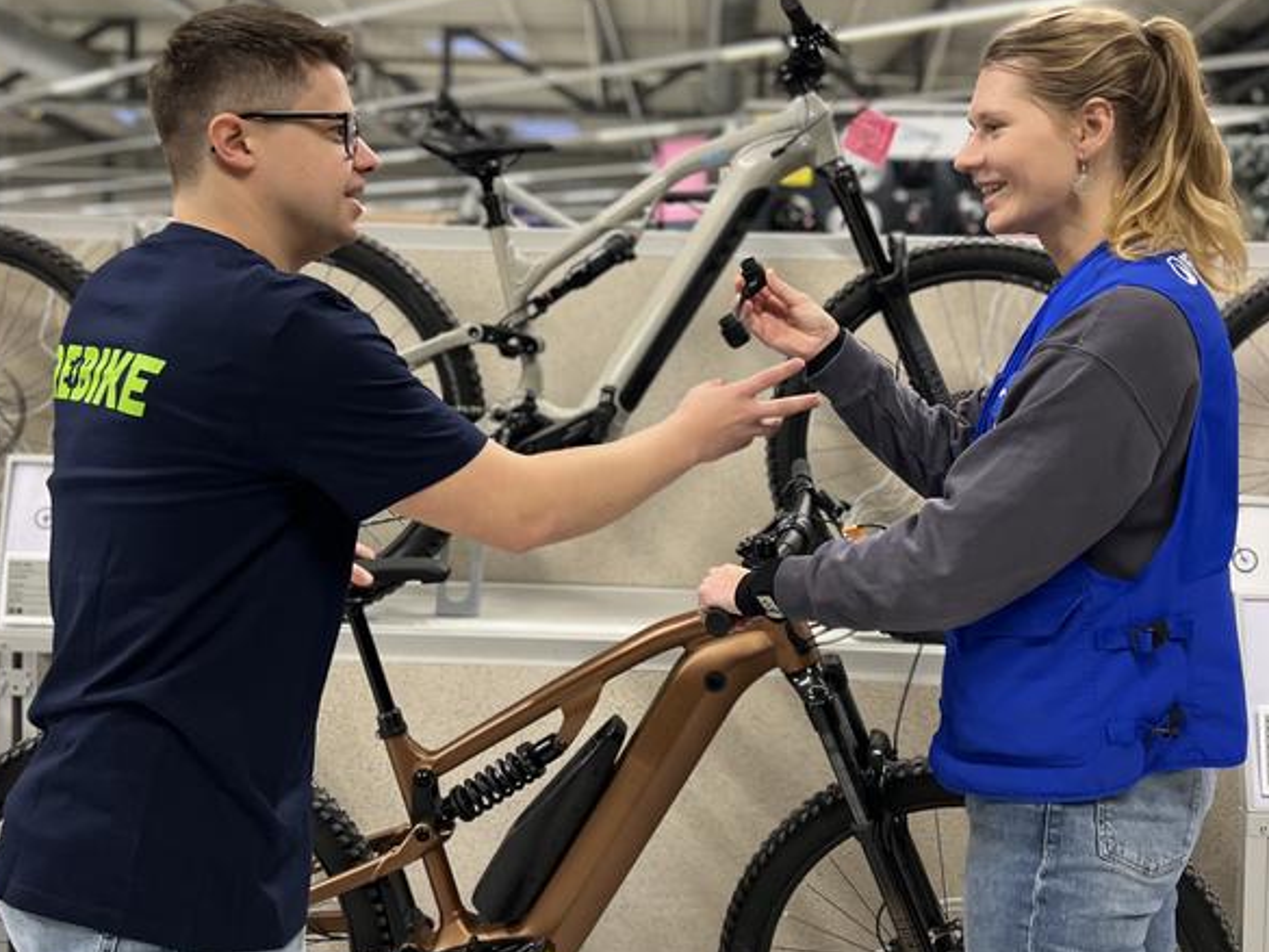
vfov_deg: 35.9
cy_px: 391
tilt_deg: -3.2
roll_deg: -0.8
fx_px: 1467
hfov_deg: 46.8
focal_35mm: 40
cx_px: 670
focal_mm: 5.7
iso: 125
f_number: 1.5
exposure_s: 1/70
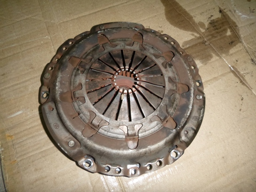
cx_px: 128
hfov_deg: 69.4
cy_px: 96
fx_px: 185
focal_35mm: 25
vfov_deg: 54.9
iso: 200
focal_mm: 4.5
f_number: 3.9
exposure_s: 1/60
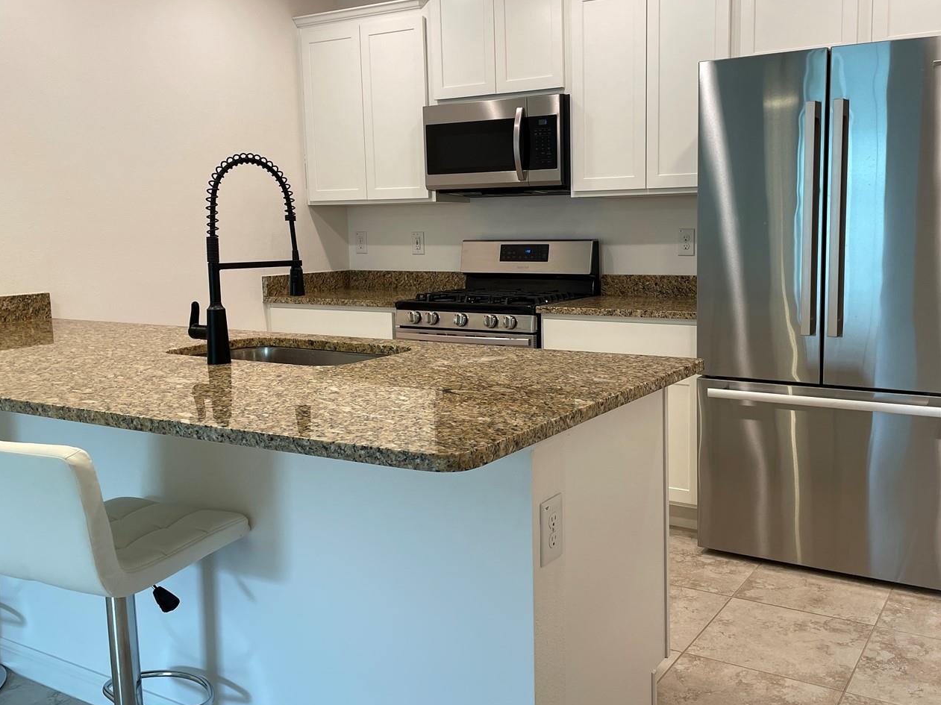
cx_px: 548
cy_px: 333
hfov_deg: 55.1
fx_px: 897
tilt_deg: -7.5
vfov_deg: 42.9
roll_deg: +1.2
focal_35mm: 33
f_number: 1.6
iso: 64
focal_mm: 4.2
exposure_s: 1/120
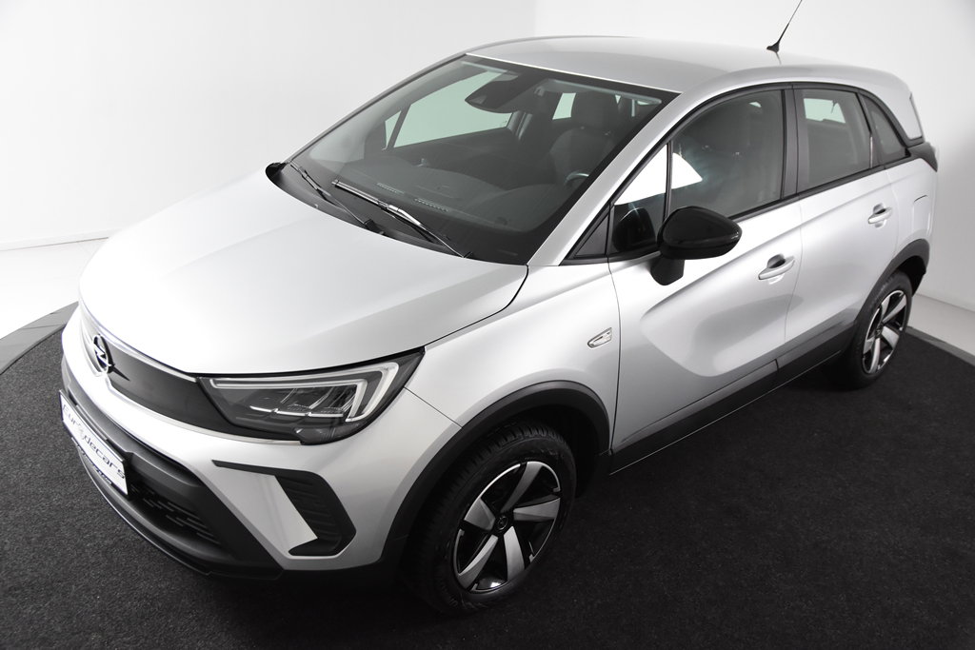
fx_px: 894
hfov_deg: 57.2
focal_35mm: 33
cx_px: 488
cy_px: 325
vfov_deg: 40.0
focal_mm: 22
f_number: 4
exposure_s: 1/60
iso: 1600
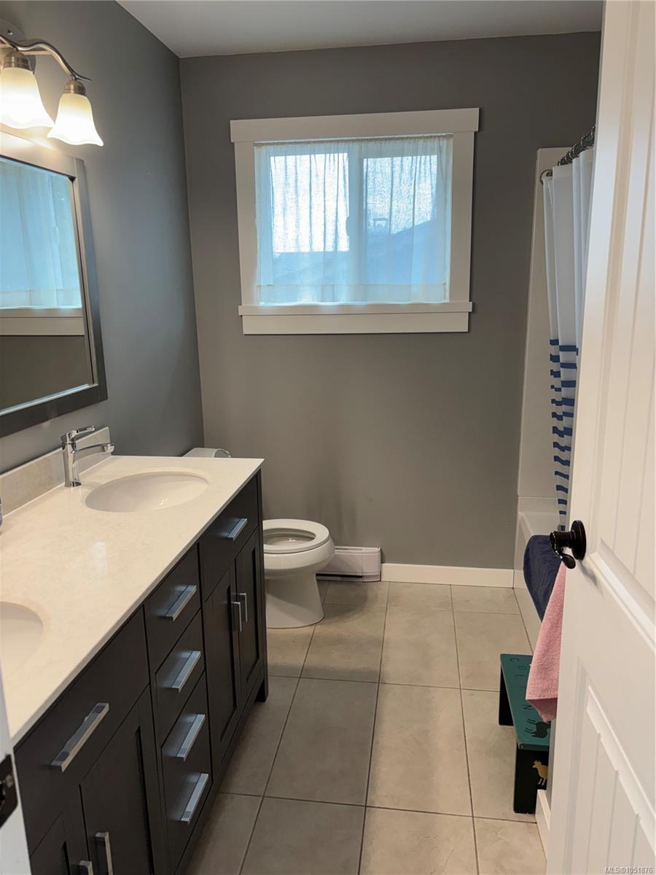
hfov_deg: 53.1
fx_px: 657
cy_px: 438
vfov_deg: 67.3
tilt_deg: -13.0
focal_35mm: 26
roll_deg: +0.5
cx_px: 328
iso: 80
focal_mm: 5.96
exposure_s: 1/120
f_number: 1.6
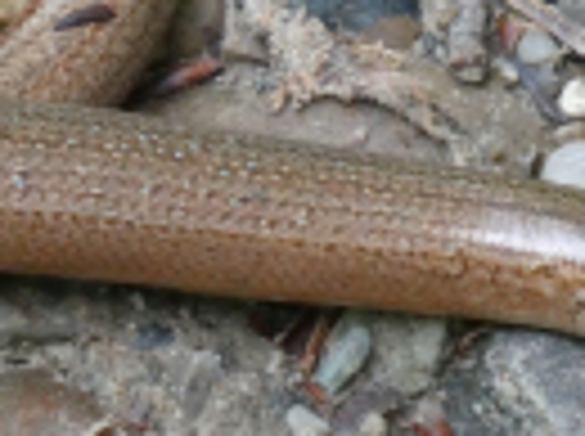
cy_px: 126
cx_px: 119
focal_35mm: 986
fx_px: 16632
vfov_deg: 1.5
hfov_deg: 2.0
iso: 500
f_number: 5.8
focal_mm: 53.8
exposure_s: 1/100
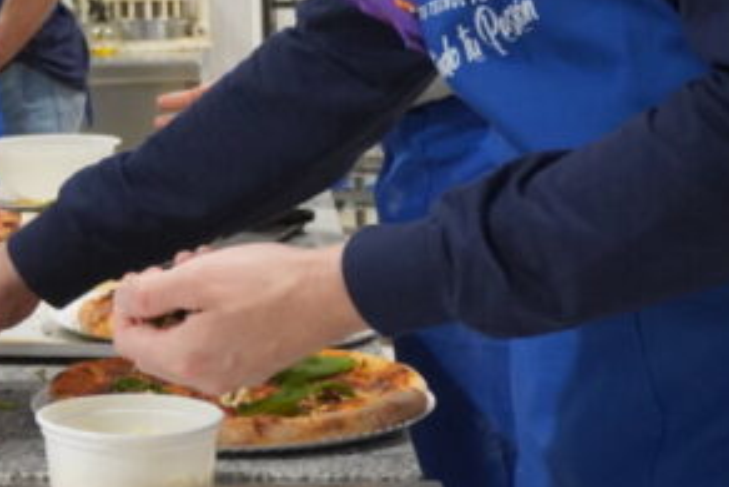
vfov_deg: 11.7
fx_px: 2316
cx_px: -117
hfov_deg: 17.2
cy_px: -127
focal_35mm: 114
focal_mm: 29
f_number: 5.6
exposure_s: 1/160
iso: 1600
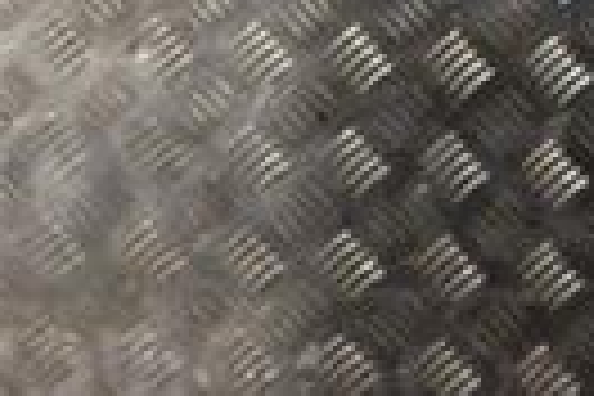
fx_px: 3151
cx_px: -688
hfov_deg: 9.8
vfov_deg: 6.9
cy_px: -410
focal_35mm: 191
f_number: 4.5
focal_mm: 28
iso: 3200
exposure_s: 1/80
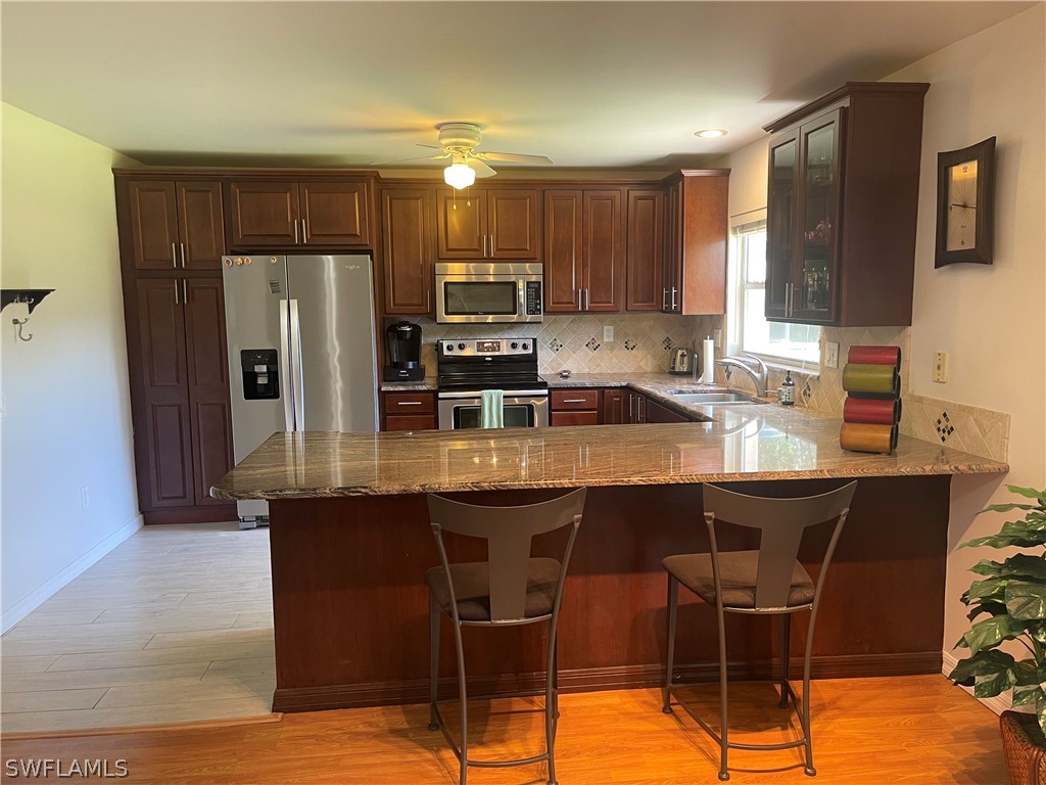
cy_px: 392
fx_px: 755
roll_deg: +0.1
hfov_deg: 69.4
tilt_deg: -7.0
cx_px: 523
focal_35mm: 25
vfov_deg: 54.9
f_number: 1.6
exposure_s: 1/60
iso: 200
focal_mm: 5.1
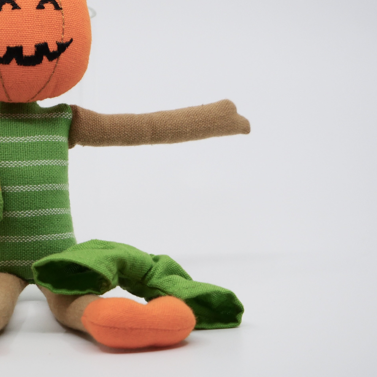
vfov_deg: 3.3
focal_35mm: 538
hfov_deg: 3.3
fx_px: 6629
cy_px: 148
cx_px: 33
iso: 500
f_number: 5.7
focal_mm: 156
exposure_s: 1/400
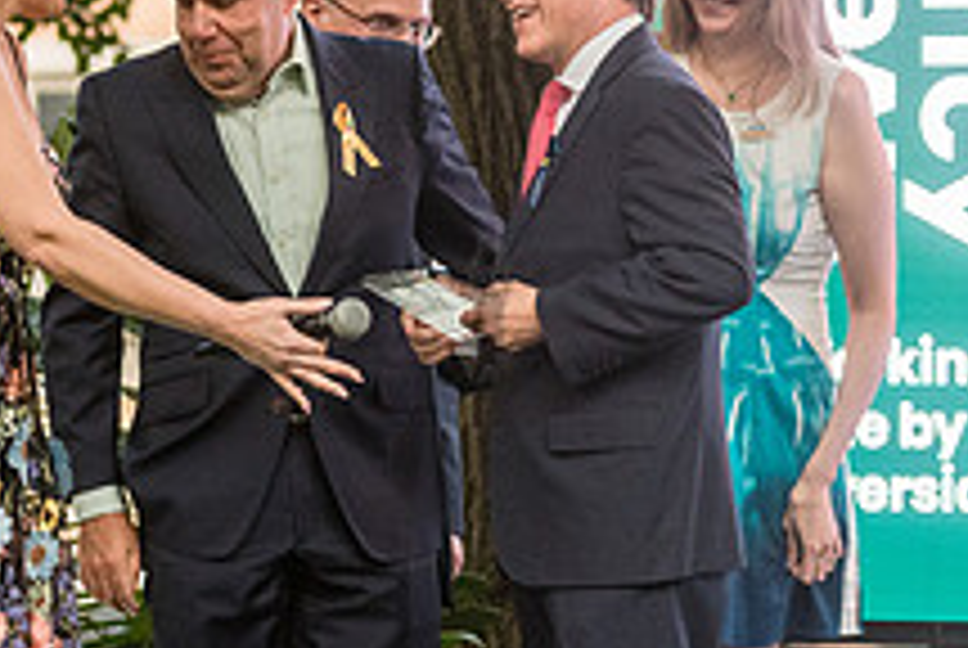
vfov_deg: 4.6
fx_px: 8131
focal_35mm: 302
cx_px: 486
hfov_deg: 6.8
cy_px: 304
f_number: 4
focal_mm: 112
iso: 2000
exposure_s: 1/320
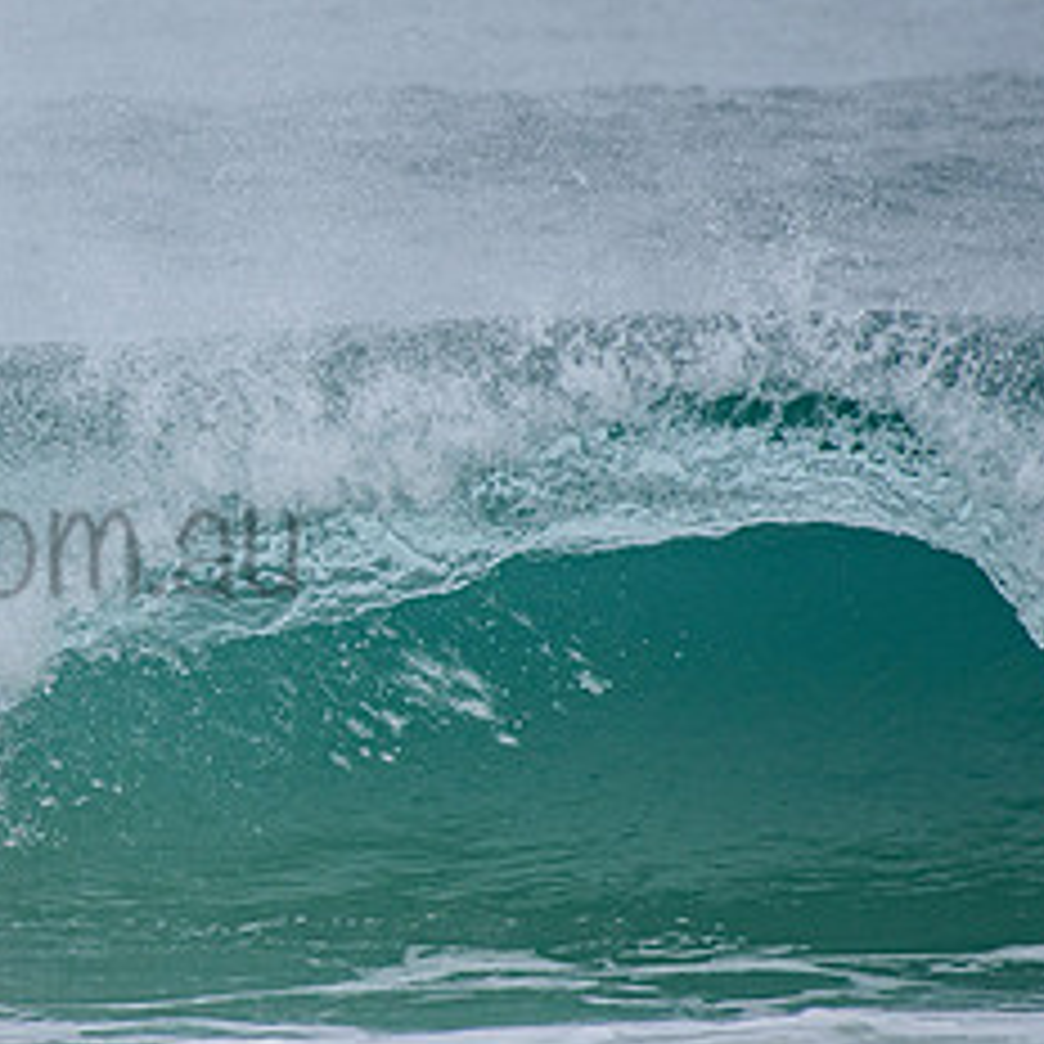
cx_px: -176
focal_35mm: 1064
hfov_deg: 1.6
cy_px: 493
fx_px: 36305
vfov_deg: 1.6
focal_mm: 500
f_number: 5.6
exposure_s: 1/2000
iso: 320
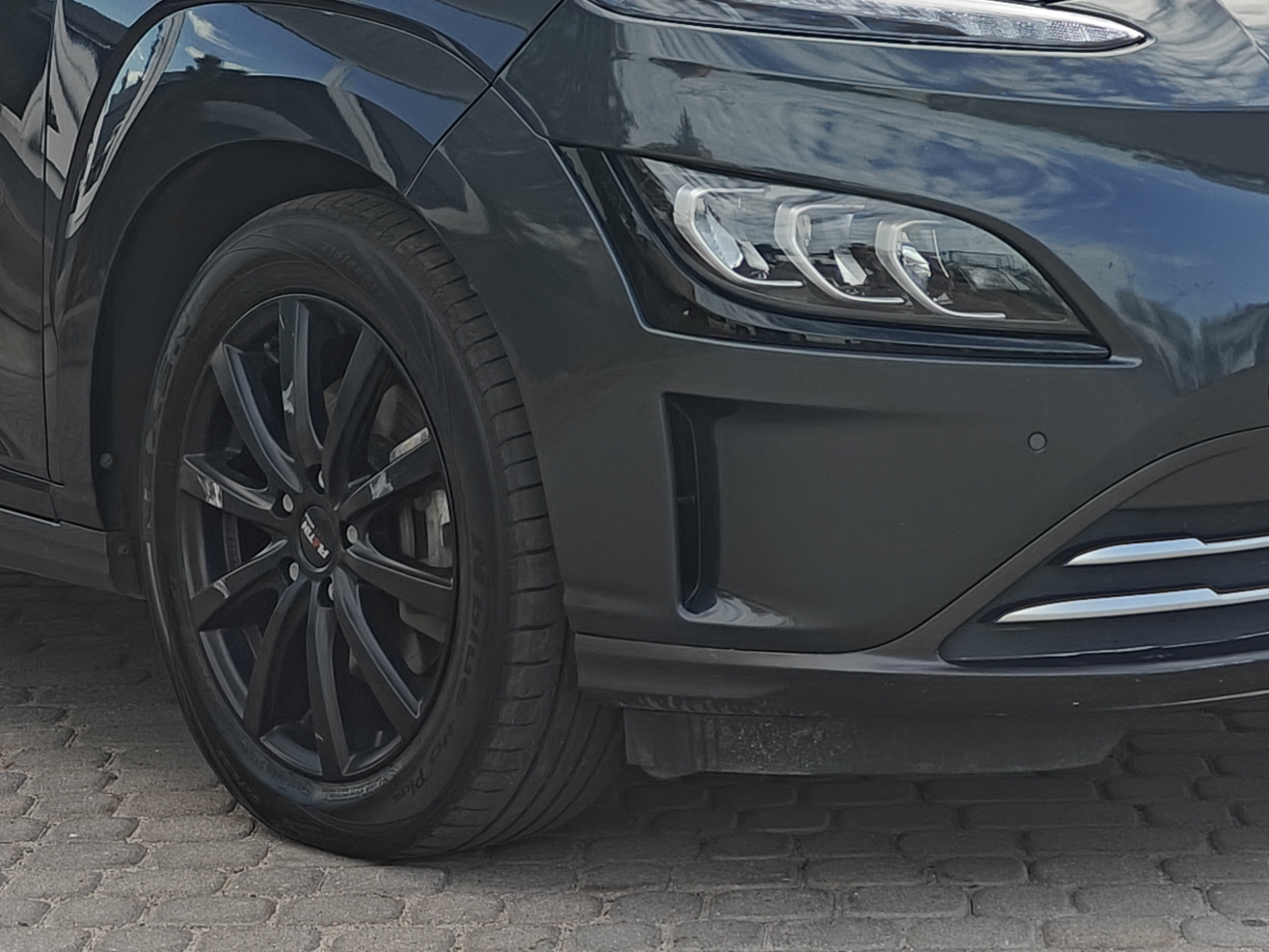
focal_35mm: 112
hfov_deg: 17.6
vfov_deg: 13.1
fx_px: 4106
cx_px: 584
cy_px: 60
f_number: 2
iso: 50
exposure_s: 1/1140
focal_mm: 7.08
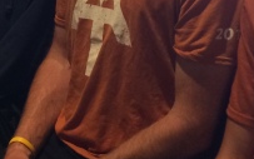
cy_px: -15
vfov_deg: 10.7
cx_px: -10
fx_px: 838
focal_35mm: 121
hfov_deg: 16.8
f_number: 2.2
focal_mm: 4.15
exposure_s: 1/30
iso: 125
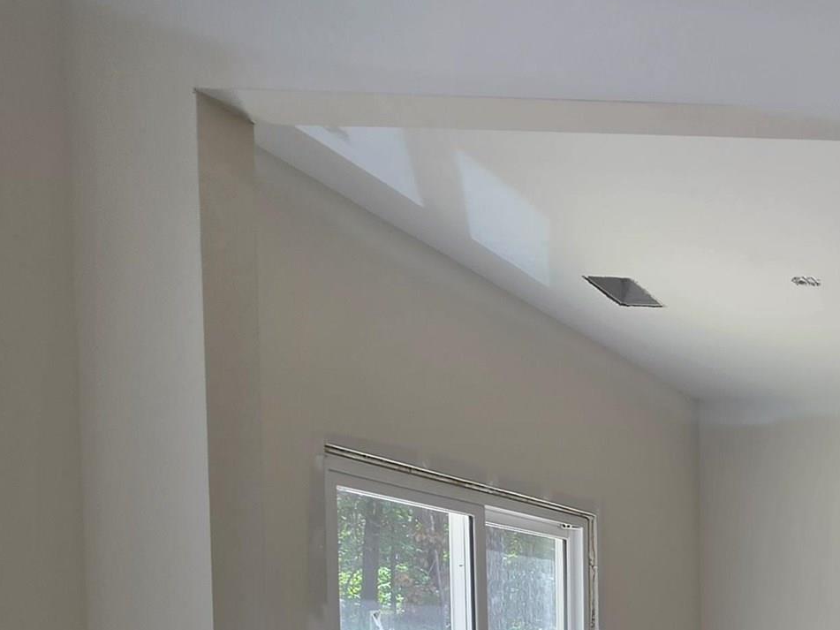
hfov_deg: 29.8
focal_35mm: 42
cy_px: 707
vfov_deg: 30.4
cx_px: 1214
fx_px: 1019
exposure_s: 1/120
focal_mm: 2.2
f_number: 1.9
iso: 16
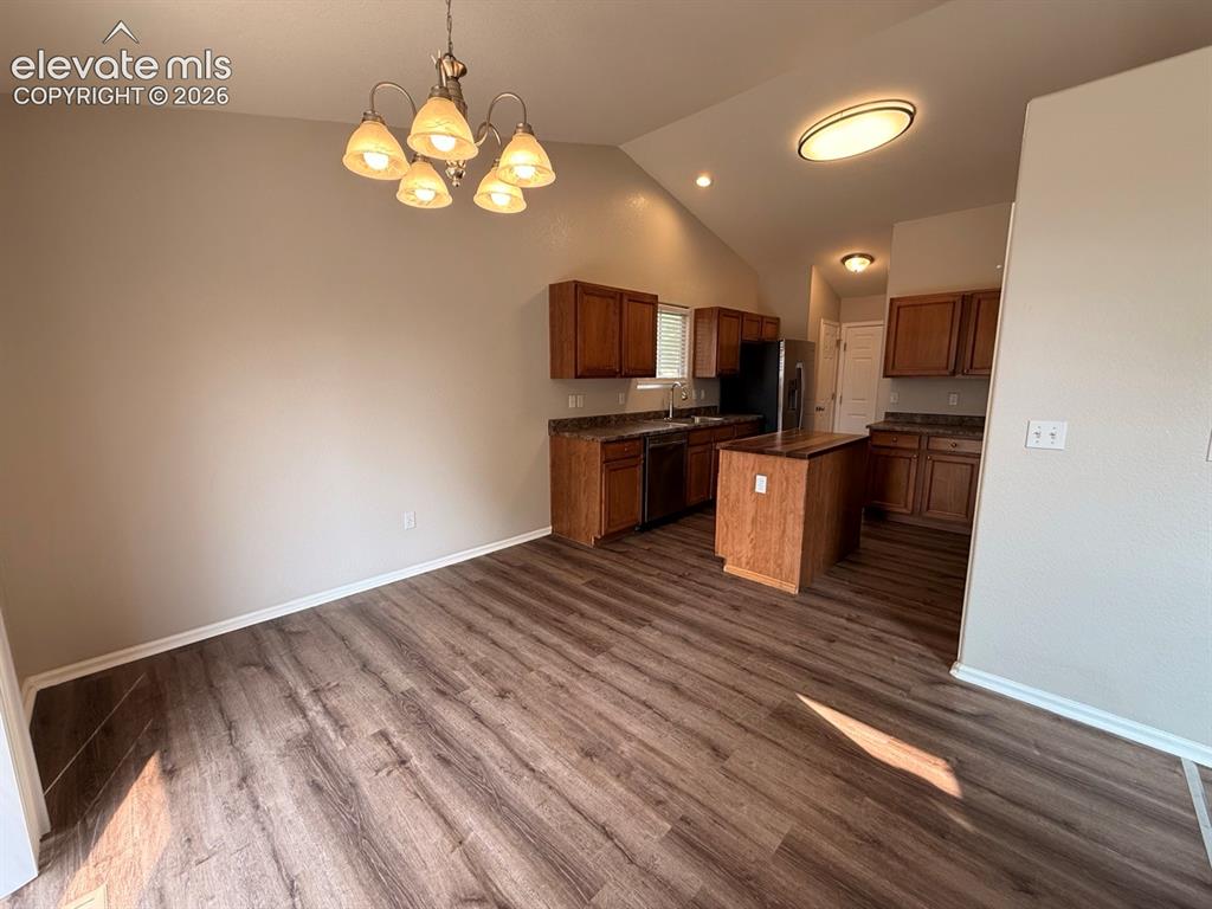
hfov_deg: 102.1
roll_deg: -0.1
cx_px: 606
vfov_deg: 85.7
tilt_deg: -9.0
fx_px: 490
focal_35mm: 14
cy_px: 454
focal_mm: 2.22
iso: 100
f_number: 2.2
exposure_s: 1/120
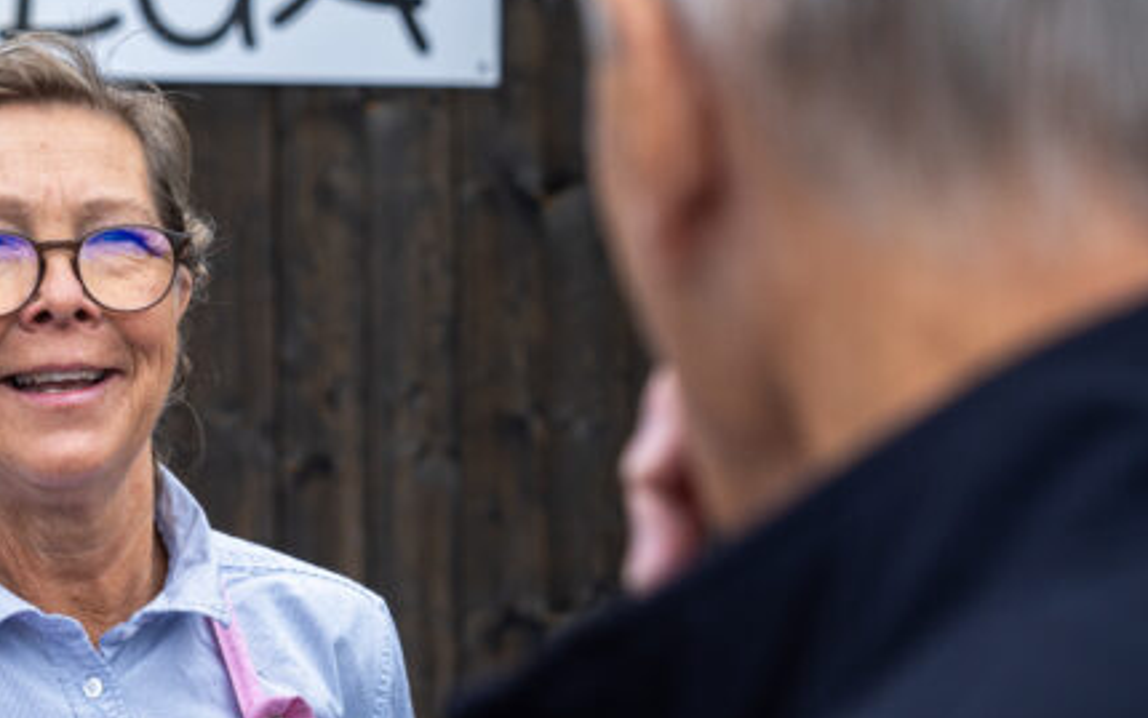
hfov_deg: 17.9
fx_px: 3630
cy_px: 195
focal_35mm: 116
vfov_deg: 11.3
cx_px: 318
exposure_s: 1/400
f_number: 5
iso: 200
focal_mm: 68
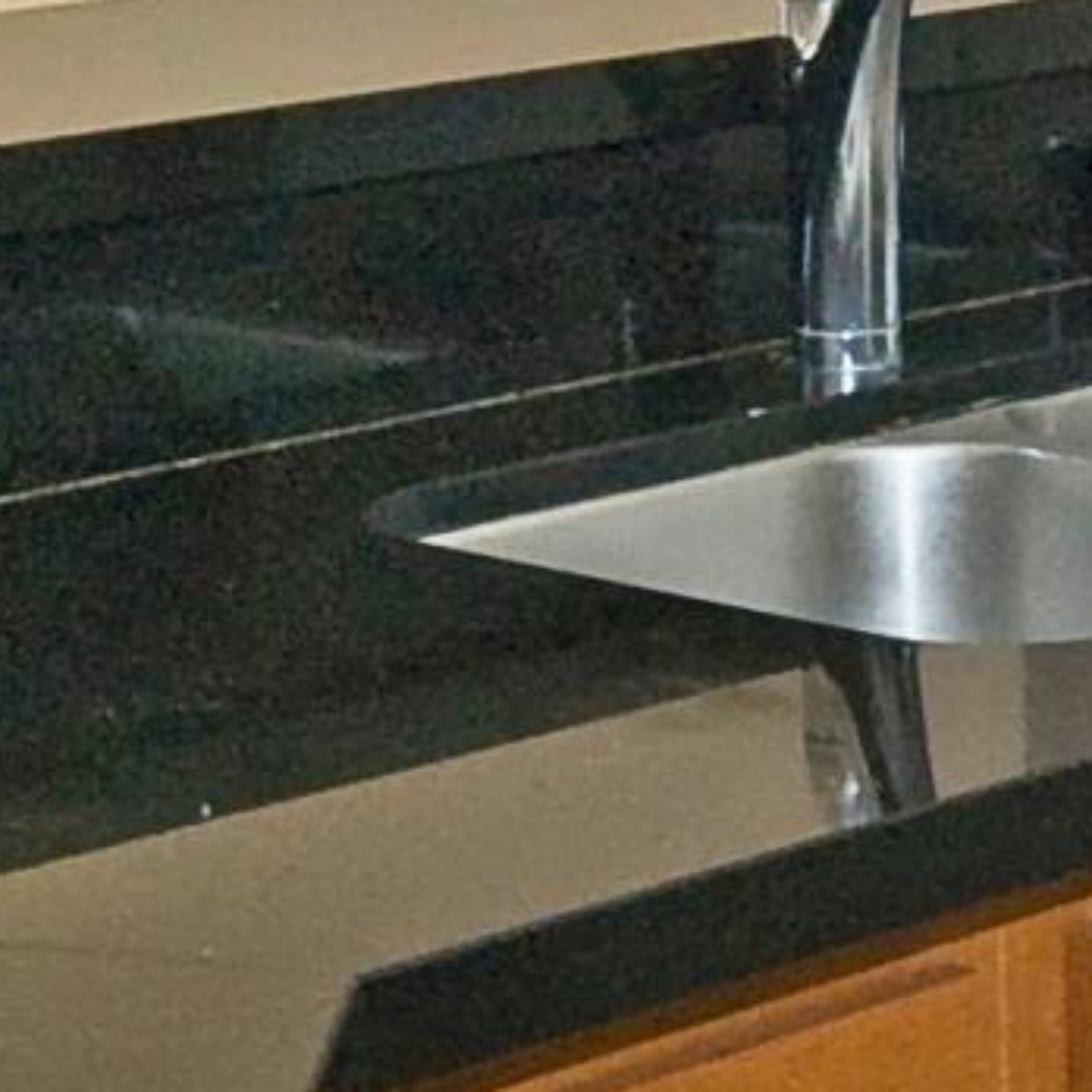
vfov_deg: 13.2
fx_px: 4711
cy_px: 308
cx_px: 1148
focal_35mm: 132
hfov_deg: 13.0
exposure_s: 1/100
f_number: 8
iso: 400
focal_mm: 12
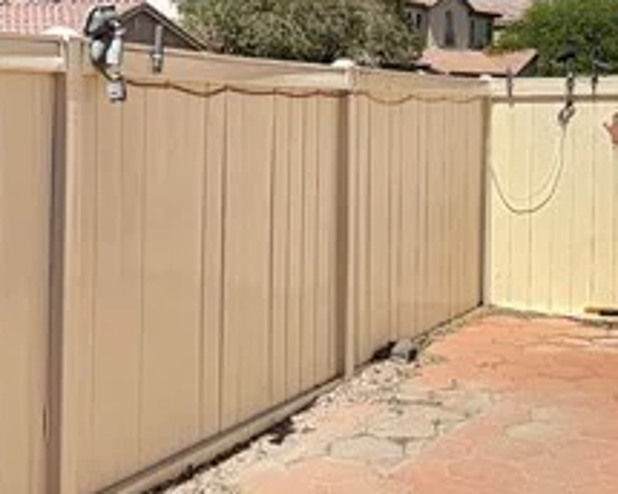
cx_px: 423
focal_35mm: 65
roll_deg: -0.5
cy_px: 126
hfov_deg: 28.9
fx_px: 1189
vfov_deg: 23.3
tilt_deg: -0.3
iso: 20
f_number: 2.2
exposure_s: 1/2092
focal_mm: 2.22
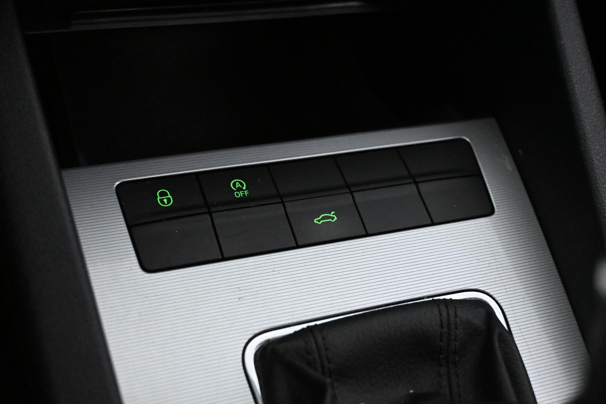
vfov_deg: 29.4
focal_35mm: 46
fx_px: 770
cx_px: 303
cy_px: 202
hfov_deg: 43.0
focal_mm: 30.5
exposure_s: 1/50
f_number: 4.8
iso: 9000
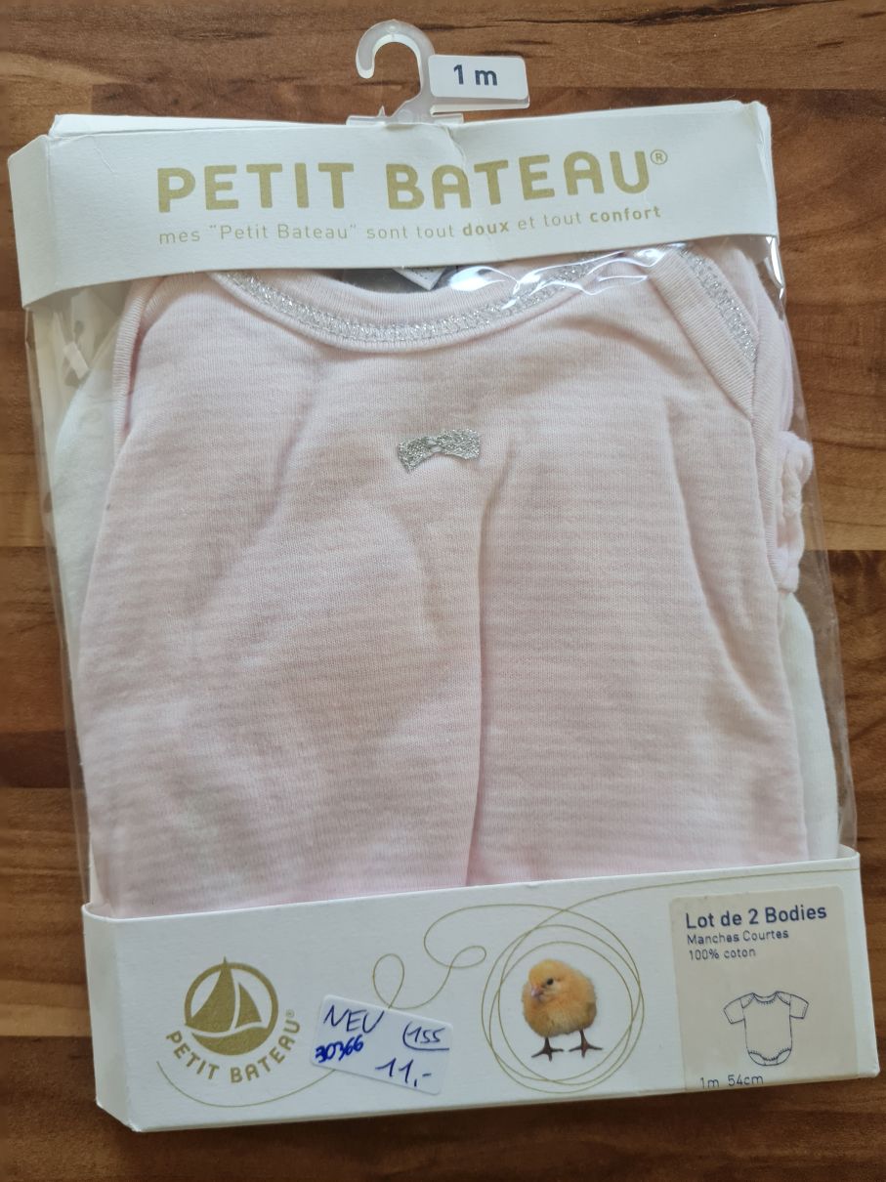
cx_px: 443
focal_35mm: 26
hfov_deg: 53.0
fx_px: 888
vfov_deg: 67.3
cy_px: 591
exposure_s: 1/100
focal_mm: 5.4
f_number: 1.8
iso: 250
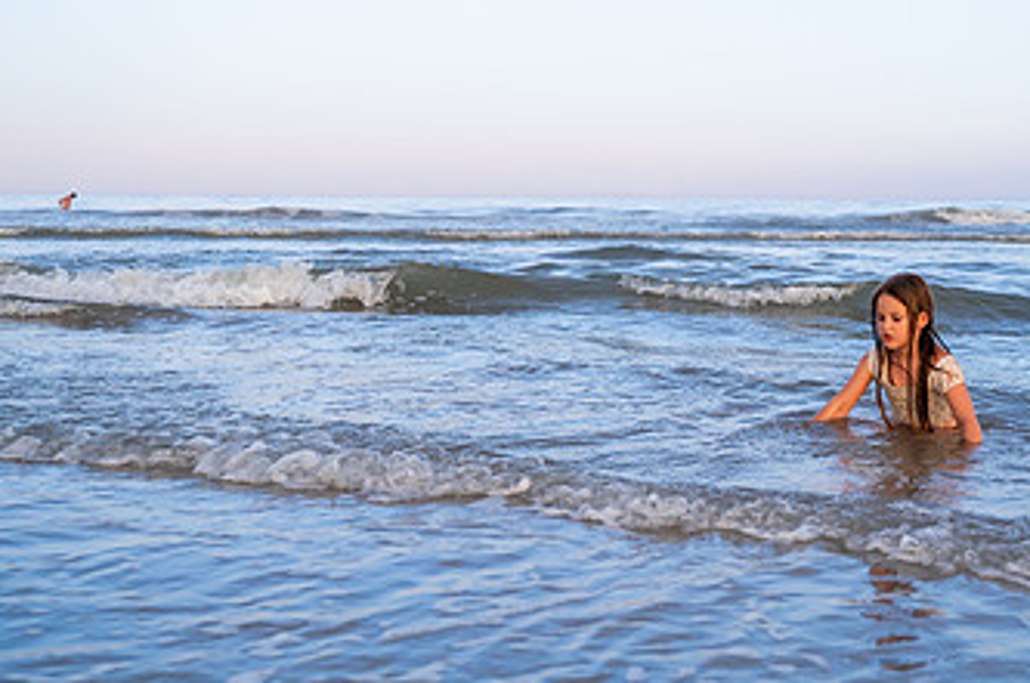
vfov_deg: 26.8
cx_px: 674
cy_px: 269
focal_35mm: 50
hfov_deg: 39.3
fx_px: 1428
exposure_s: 1/320
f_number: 2.8
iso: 640
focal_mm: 28
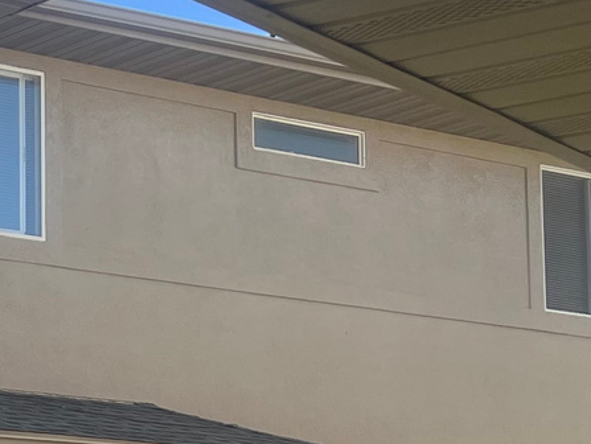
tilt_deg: +5.4
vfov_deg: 12.2
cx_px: -661
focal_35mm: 119
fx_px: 2033
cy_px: 539
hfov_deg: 13.6
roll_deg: -1.3
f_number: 1.5
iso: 50
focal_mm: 5.7
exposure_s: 1/1361
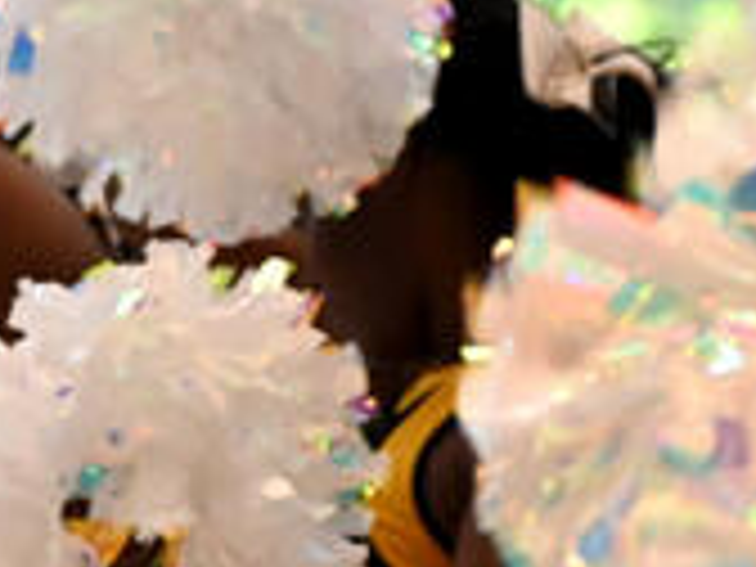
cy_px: 616
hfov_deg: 2.8
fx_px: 15659
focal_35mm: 717
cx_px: -495
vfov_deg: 2.1
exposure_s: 1/160
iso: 1250
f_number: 6.3
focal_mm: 98
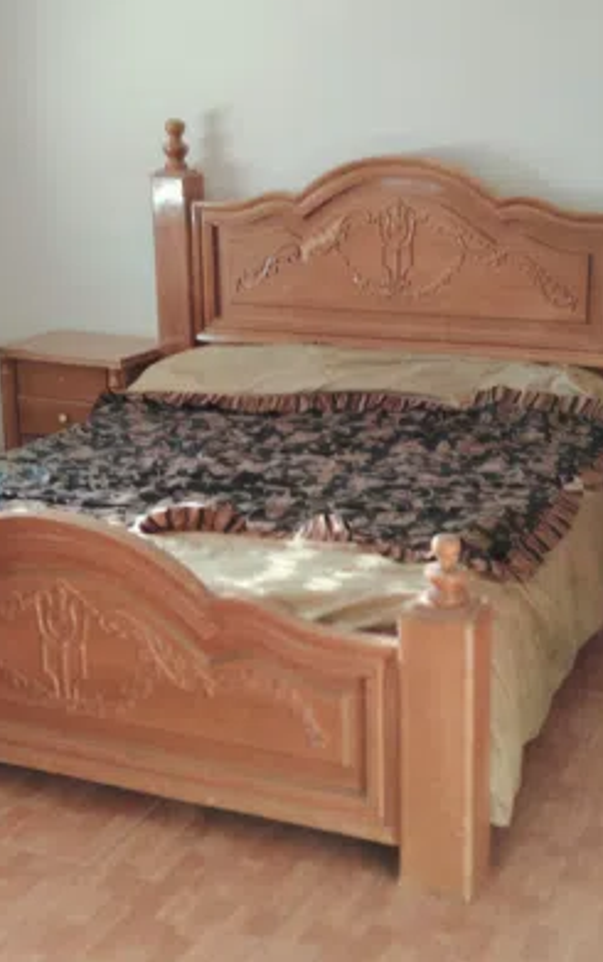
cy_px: 472
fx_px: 1365
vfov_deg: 38.8
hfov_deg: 24.9
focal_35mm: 52
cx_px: 357
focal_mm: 5.25
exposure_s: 1/25
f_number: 4
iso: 1078
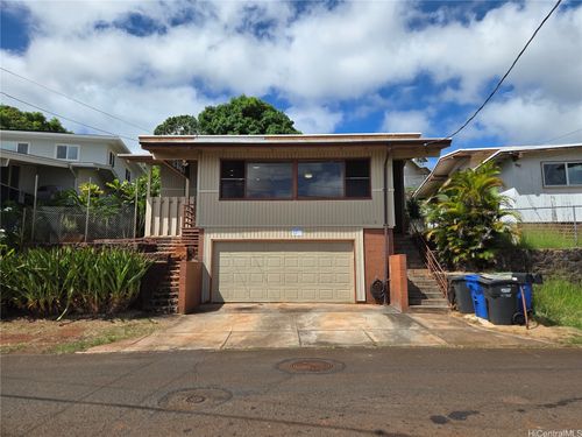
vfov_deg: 58.9
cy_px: 218
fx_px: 387
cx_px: 291
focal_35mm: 23
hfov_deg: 73.9
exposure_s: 1/2921
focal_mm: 5.4
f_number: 1.8
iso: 32
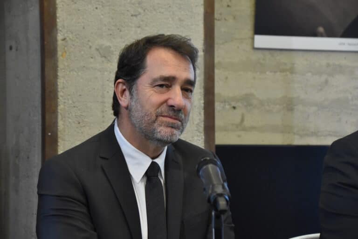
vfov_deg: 12.2
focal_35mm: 112
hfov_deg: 18.2
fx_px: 1119
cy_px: 120
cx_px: 179
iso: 3200
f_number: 5
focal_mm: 75
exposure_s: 1/200
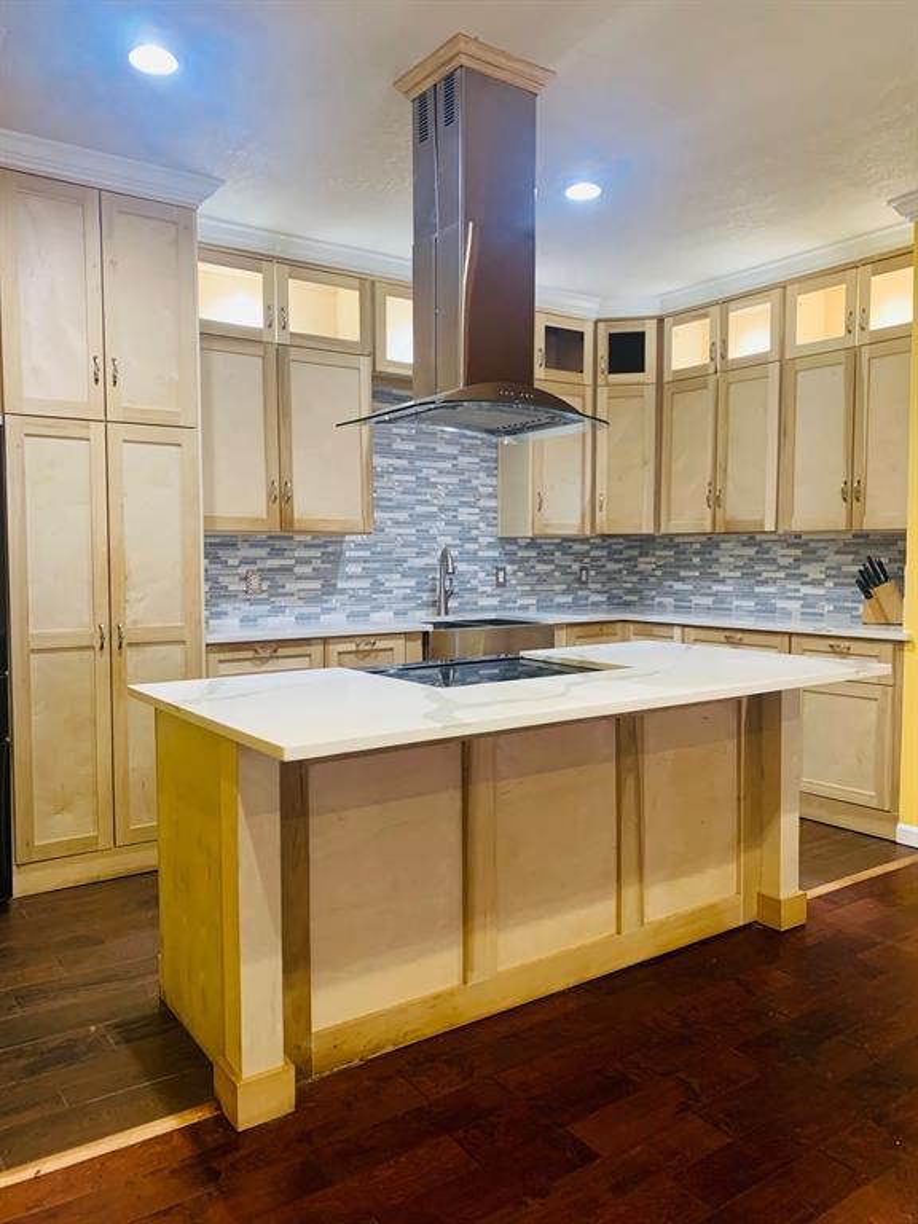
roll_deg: +0.4
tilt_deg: -3.2
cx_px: 459
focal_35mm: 26
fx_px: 919
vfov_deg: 67.3
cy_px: 612
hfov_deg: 53.1
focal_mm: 4.25
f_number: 1.8
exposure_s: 1/60
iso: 250
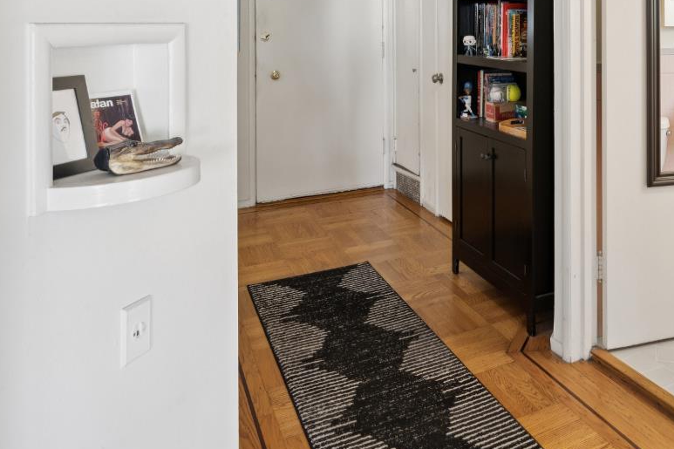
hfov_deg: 54.5
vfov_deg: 37.0
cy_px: 32
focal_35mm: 33
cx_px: 508
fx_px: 618
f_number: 8
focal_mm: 17
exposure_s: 1/6
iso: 400
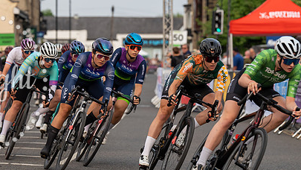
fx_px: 1724
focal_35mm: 216
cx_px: 93
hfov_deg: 10.0
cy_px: 43
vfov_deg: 5.6
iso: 500
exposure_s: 1/1000
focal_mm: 144
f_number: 4.5
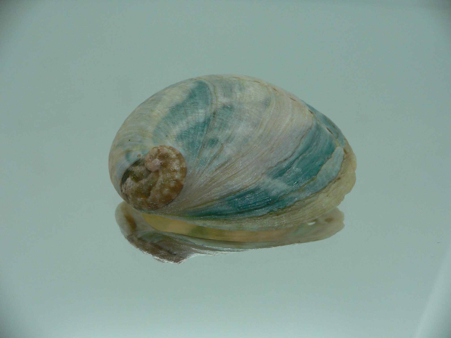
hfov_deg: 52.6
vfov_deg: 40.7
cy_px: 169
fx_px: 456
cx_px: 226
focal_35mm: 35
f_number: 2.8
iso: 80
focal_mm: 4.6
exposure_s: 1/60
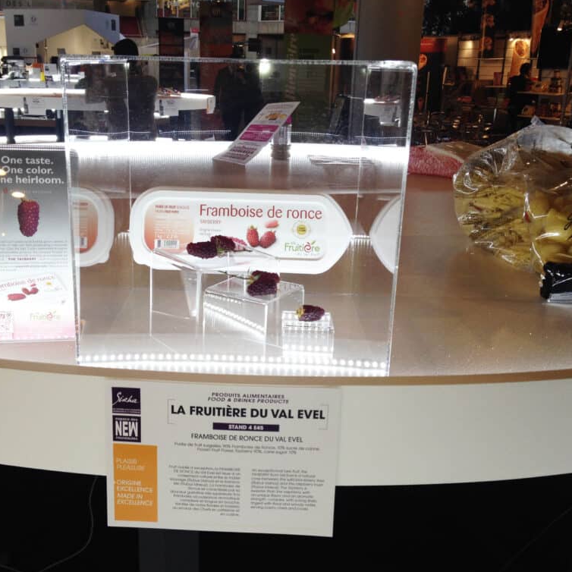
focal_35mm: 42
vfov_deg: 40.0
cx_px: 250
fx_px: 785
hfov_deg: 40.0
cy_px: 284
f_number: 2.4
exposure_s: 1/120
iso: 64
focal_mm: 4.28
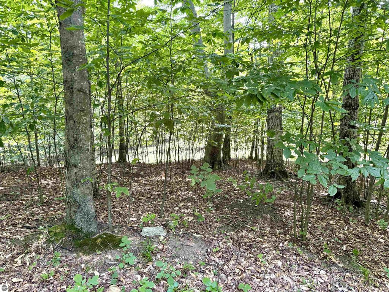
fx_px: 270
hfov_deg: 71.6
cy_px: 146
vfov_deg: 56.8
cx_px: 194
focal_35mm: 24
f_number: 1.78
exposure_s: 1/121
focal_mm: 6.76
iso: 125
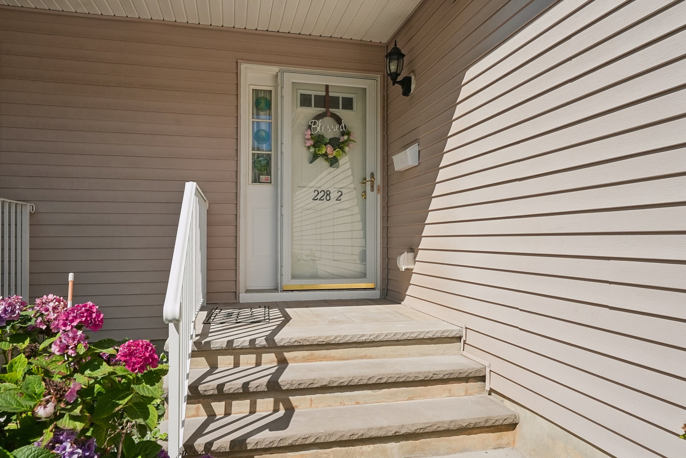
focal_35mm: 24
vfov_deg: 53.2
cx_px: 343
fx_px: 457
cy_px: 229
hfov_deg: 73.7
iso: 800
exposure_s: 1/1600
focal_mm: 24
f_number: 11
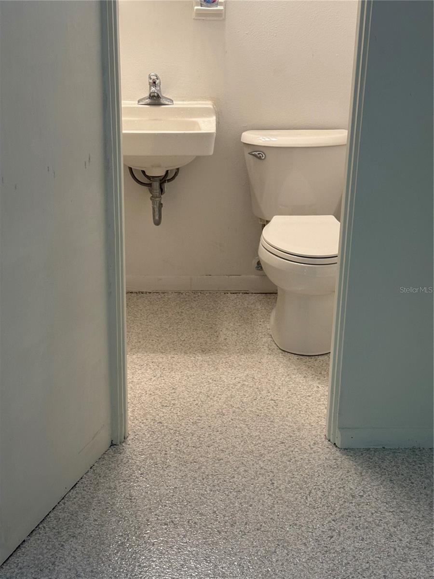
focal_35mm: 48
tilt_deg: -19.7
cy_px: 290
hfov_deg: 30.3
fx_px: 802
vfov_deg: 39.7
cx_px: 217
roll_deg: -0.1
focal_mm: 6.76
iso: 125
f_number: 1.78
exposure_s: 1/60
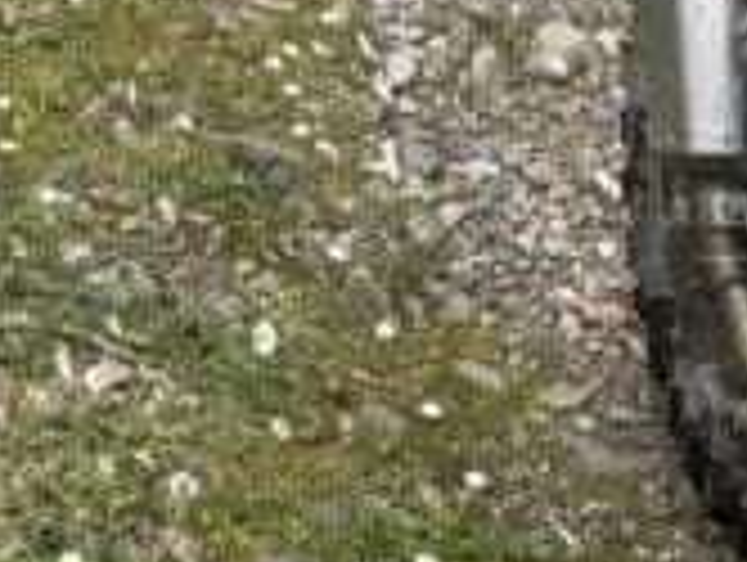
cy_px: -1075
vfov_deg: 8.5
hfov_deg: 13.1
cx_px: -9
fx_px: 3198
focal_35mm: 148
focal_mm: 6.76
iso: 80
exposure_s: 1/1174
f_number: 1.78
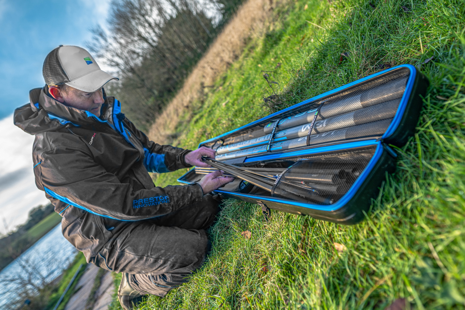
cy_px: 155
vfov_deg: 53.1
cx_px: 232
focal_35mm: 24
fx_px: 310
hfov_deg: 73.7
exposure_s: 1/100
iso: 200
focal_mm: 24
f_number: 2.8
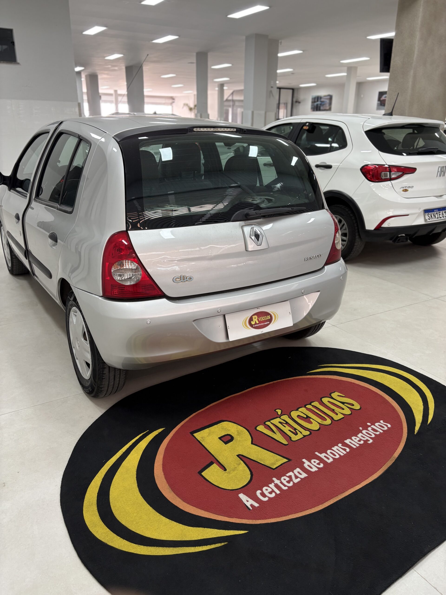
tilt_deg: -20.6
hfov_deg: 53.1
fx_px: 447
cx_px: 223
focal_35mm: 26
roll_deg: -1.1
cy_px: 298
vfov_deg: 67.3
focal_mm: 5.96
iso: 80
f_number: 1.6
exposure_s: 1/60
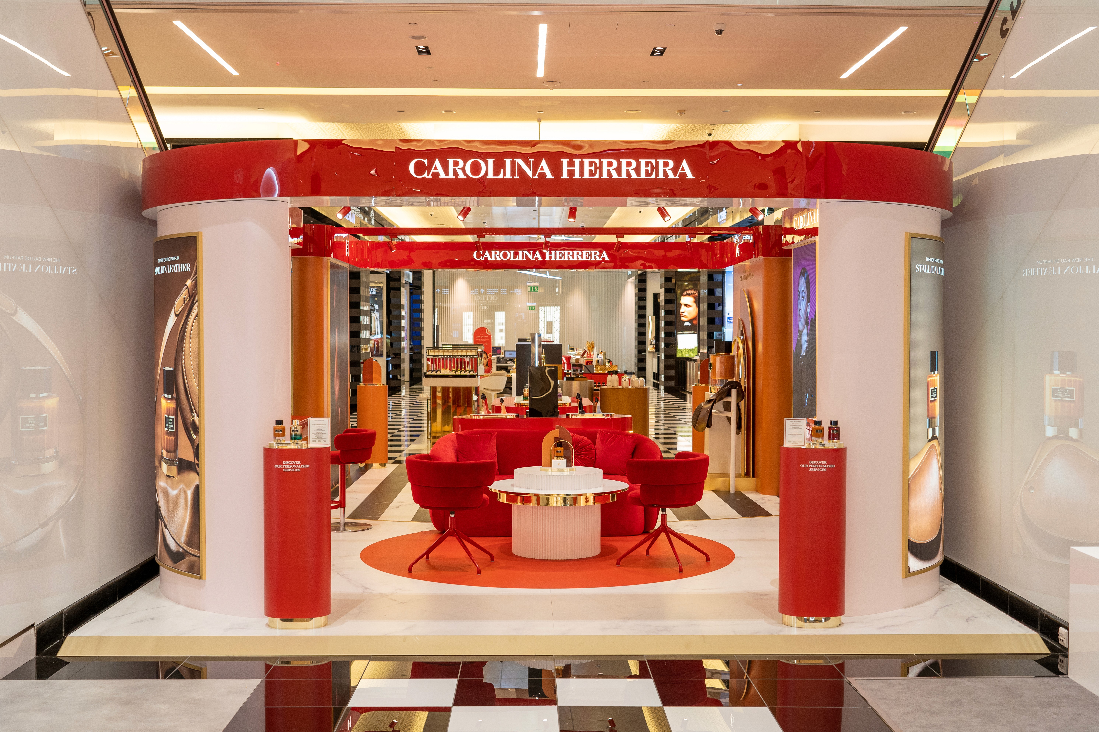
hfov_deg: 48.5
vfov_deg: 33.4
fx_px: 1221
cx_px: 550
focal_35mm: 40
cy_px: 366
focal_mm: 40
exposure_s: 1/160
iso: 800
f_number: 4
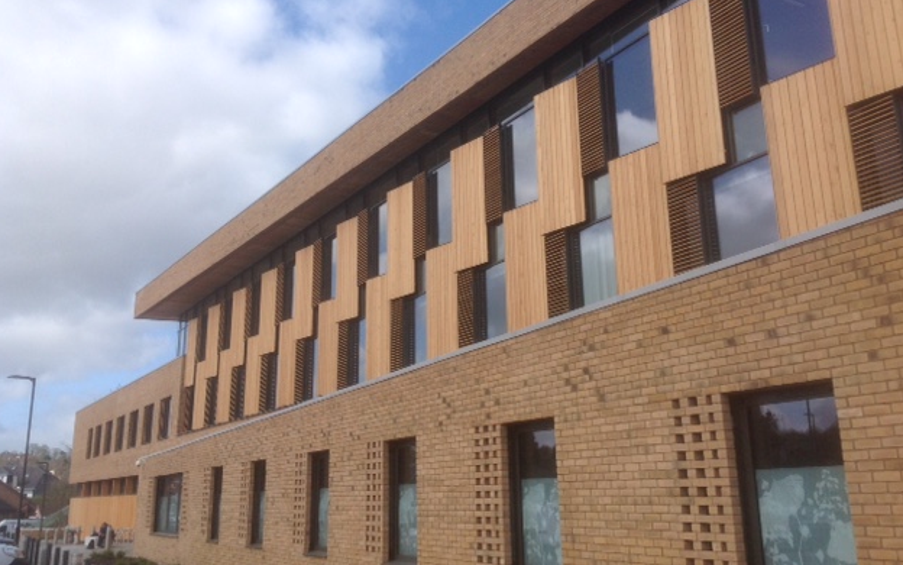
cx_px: 446
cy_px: 239
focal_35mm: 38
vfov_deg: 33.5
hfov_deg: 51.5
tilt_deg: +17.7
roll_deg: +0.3
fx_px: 935
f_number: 2.4
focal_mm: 4.28
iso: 50
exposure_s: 1/1779
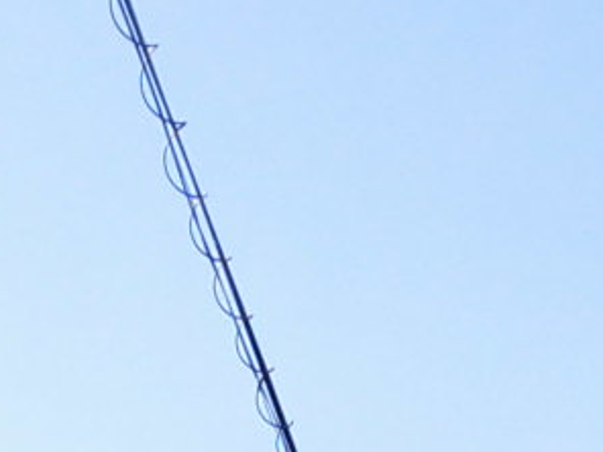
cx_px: -187
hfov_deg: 11.6
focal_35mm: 166
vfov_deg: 7.7
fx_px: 2892
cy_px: 1397
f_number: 3.1
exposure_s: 1/800
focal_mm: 4.3
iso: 100
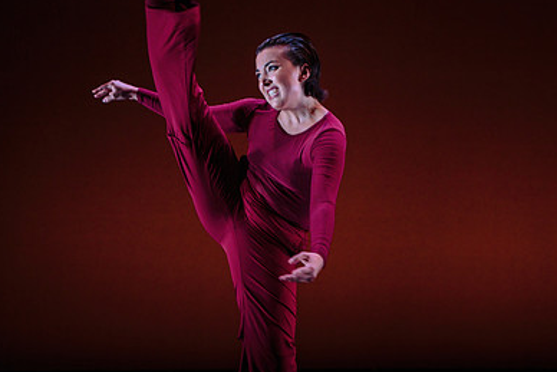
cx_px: 314
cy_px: 256
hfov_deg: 25.0
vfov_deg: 16.8
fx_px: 1254
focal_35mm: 81
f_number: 2.8
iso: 2500
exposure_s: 1/250
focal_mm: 48
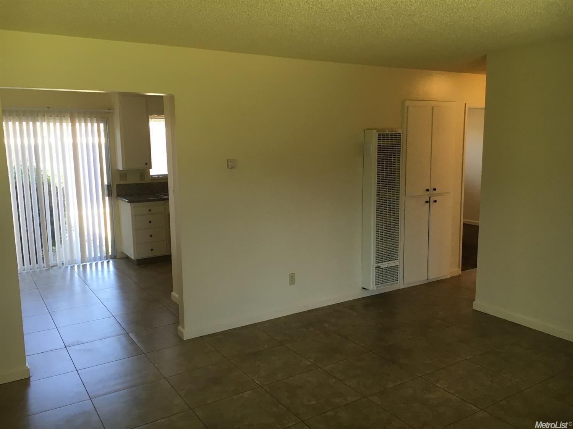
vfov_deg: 48.2
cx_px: 286
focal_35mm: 29
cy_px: 214
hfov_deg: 61.7
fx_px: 480
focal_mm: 4.15
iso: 32
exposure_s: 1/30
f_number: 2.2
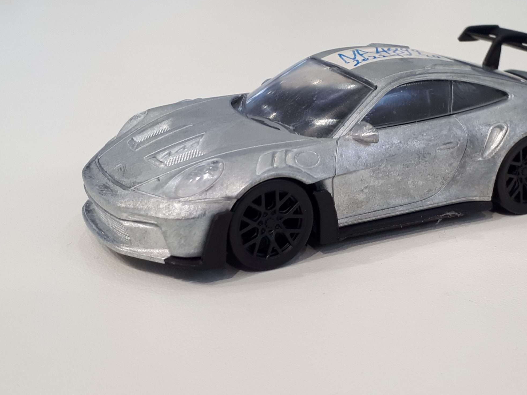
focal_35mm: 35
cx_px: 330
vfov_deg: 40.6
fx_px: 533
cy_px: 163
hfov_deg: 52.1
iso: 50
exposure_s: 1/50
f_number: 1.9
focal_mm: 3.6
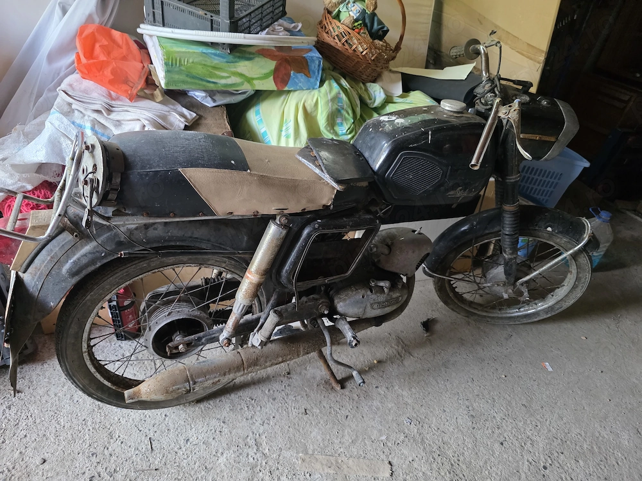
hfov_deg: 73.9
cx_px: 321
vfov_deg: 58.9
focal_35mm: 23
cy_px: 240
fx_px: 427
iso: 1000
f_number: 1.7
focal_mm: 6.3
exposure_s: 1/100
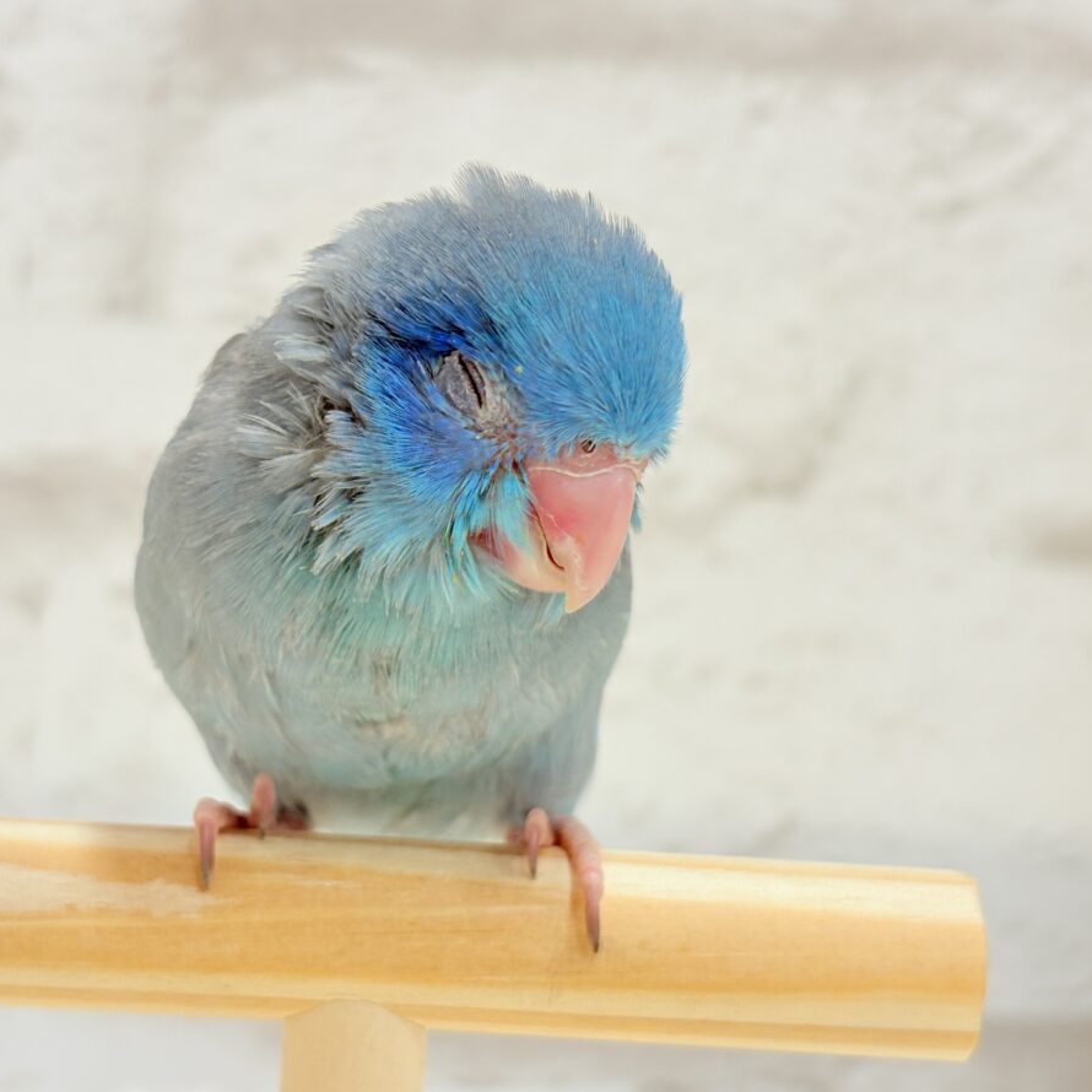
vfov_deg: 27.7
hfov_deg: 27.7
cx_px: 431
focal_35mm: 62
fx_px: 2213
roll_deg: -2.1
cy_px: 548
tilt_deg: -1.2
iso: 40
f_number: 1.6
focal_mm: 5.96
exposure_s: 1/50
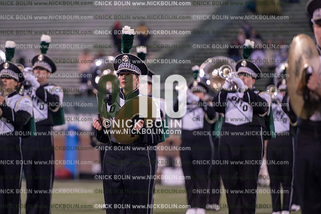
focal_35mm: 226
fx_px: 2015
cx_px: 142
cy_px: 105
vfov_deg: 6.1
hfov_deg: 9.1
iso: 2500
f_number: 2.8
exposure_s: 1/1250
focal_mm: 200
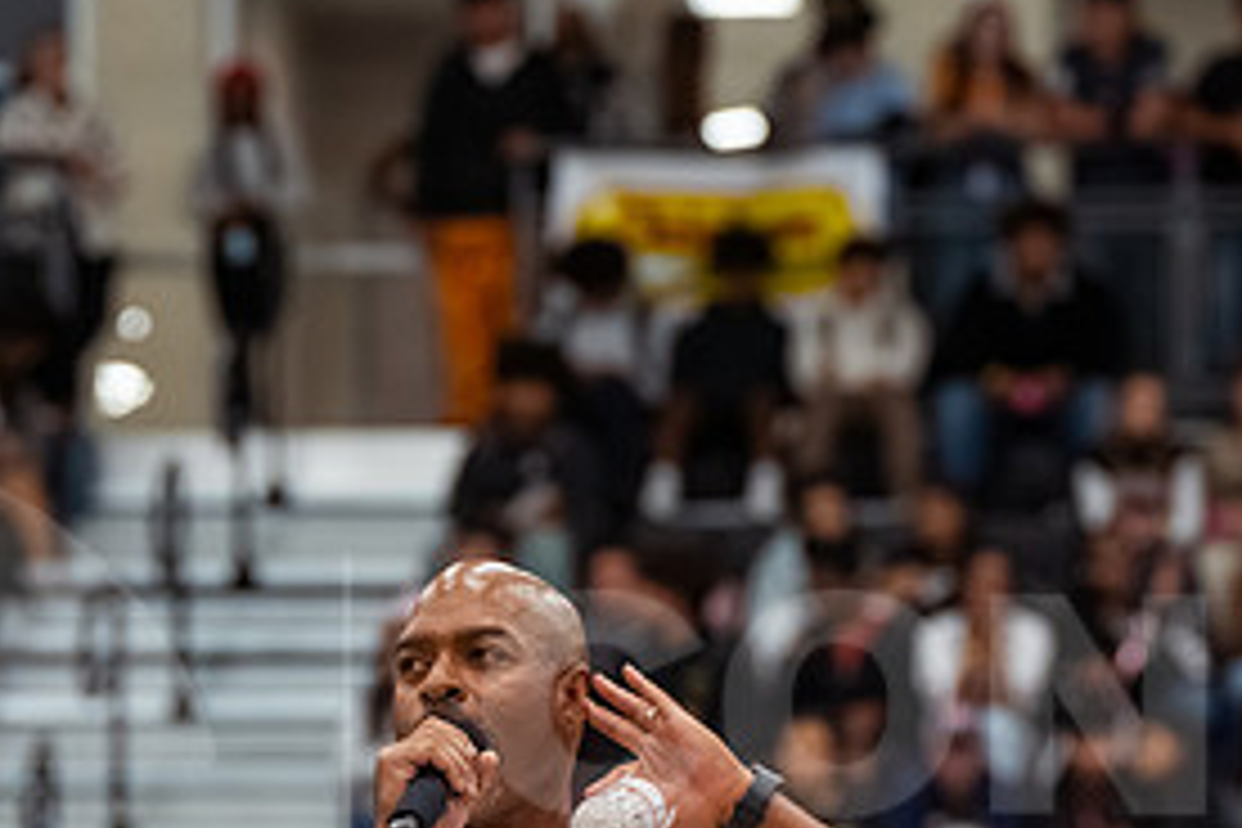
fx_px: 8935
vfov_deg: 5.3
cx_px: 585
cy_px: 803
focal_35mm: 259
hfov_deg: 8.0
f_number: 3.2
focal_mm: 123
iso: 3200
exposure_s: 1/1000
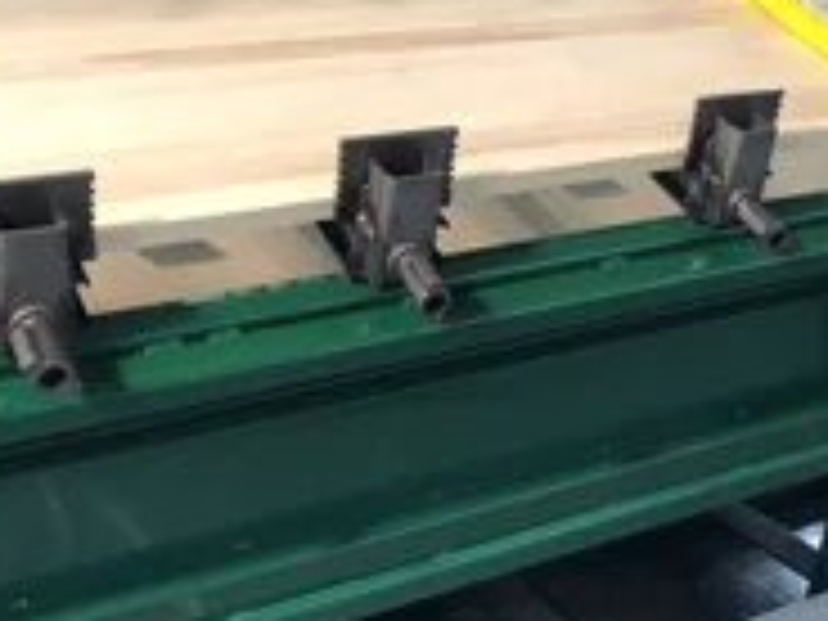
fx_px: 1459
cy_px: 212
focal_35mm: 61
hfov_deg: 30.7
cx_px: 693
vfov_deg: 23.9
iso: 32
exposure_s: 1/50
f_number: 1.8
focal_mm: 3.99
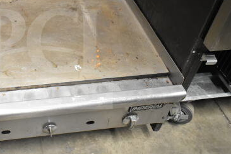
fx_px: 321
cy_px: 59
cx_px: 42
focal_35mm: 50
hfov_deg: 37.9
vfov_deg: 26.9
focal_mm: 20
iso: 2500
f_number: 3.5
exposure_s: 1/30
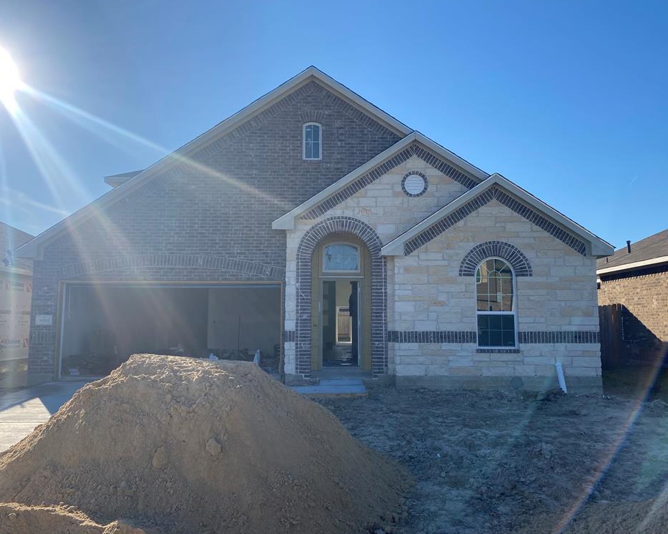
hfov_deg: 62.2
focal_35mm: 28
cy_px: 267
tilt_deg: +6.4
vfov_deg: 51.5
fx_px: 553
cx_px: 332
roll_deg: -1.9
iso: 32
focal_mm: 4.25
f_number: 1.8
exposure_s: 1/3610
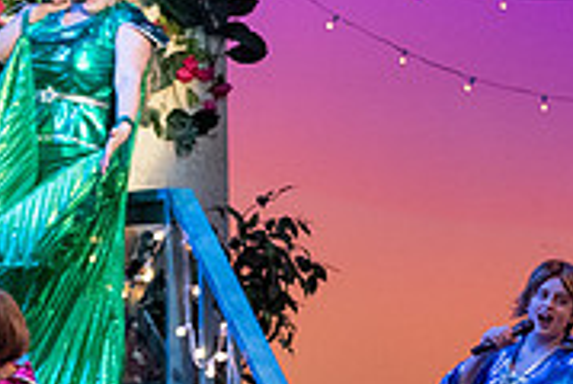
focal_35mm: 340
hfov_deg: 6.0
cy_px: 472
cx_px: 538
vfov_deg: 4.0
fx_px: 5421
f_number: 3.2
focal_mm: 105
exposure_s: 1/400
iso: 3200
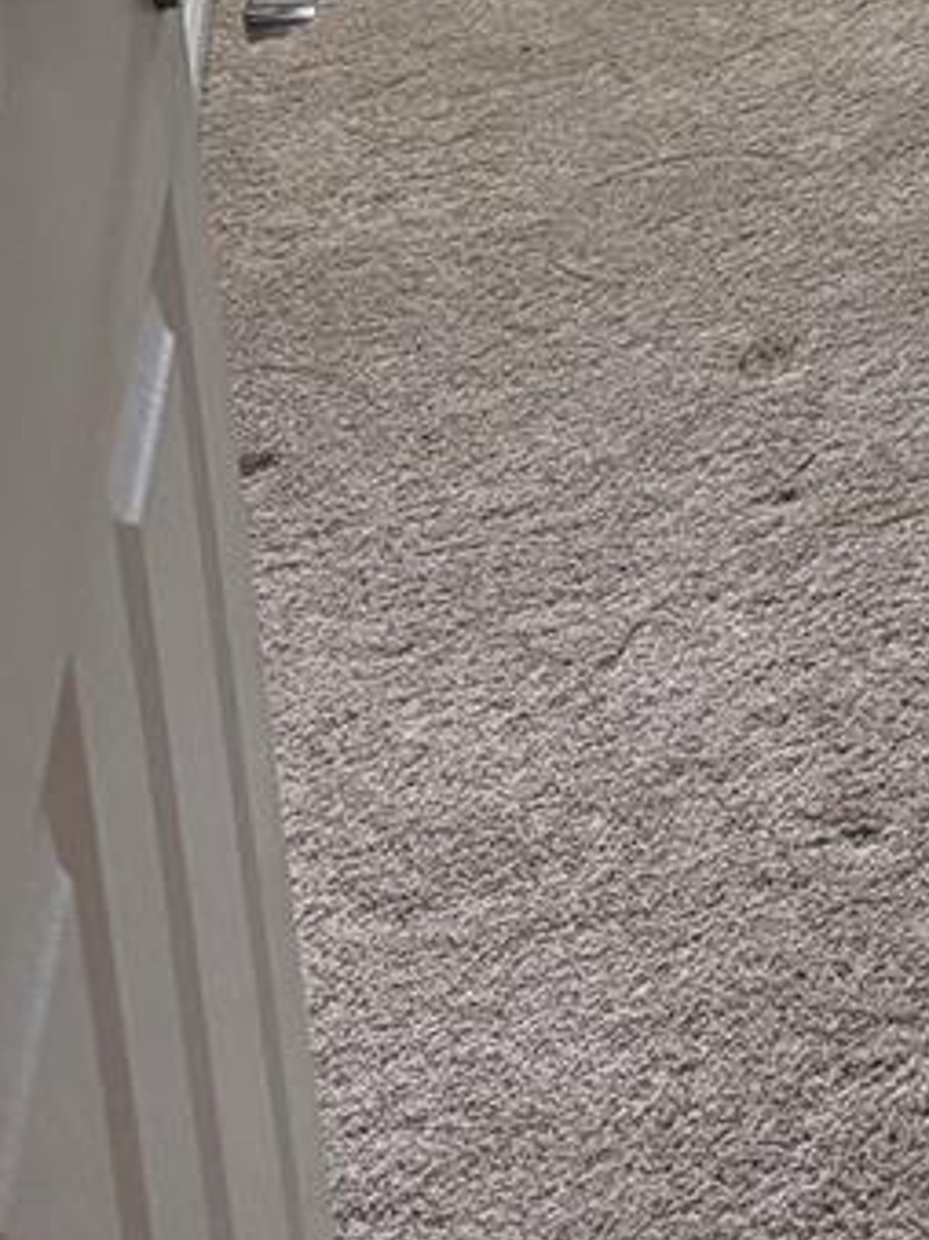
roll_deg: +1.1
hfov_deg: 15.7
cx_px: 1463
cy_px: -816
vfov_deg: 19.0
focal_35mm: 85
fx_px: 3043
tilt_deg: -8.8
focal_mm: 6.76
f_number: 1.78
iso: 320
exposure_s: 1/120
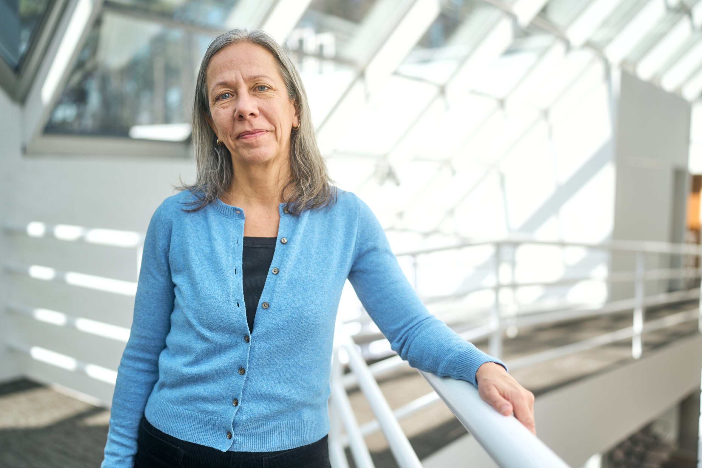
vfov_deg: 37.9
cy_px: 234
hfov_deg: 54.4
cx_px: 351
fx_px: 682
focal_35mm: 35
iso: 100
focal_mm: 35
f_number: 1.6
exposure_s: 1/250
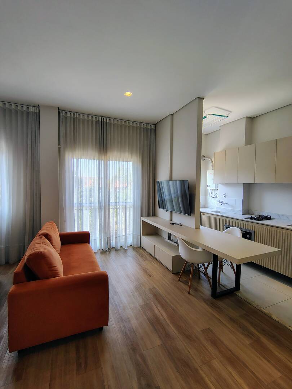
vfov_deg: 94.5
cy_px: 194
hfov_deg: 78.1
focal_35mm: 16
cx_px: 146
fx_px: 180
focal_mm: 2.13
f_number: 2.2
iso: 157
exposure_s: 1/60
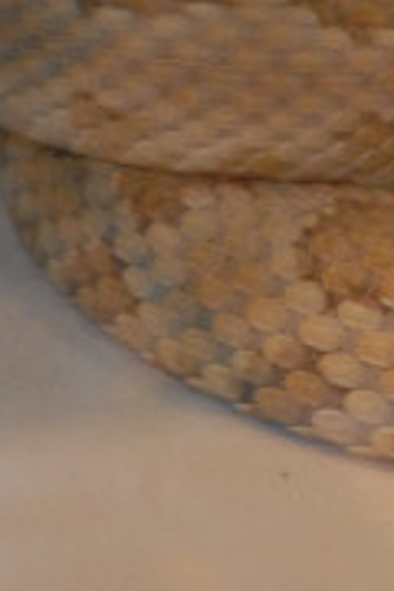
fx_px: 7223
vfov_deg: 4.7
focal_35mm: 440
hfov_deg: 3.1
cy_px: 146
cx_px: 811
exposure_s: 1/80
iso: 1600
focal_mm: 66
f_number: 5.6
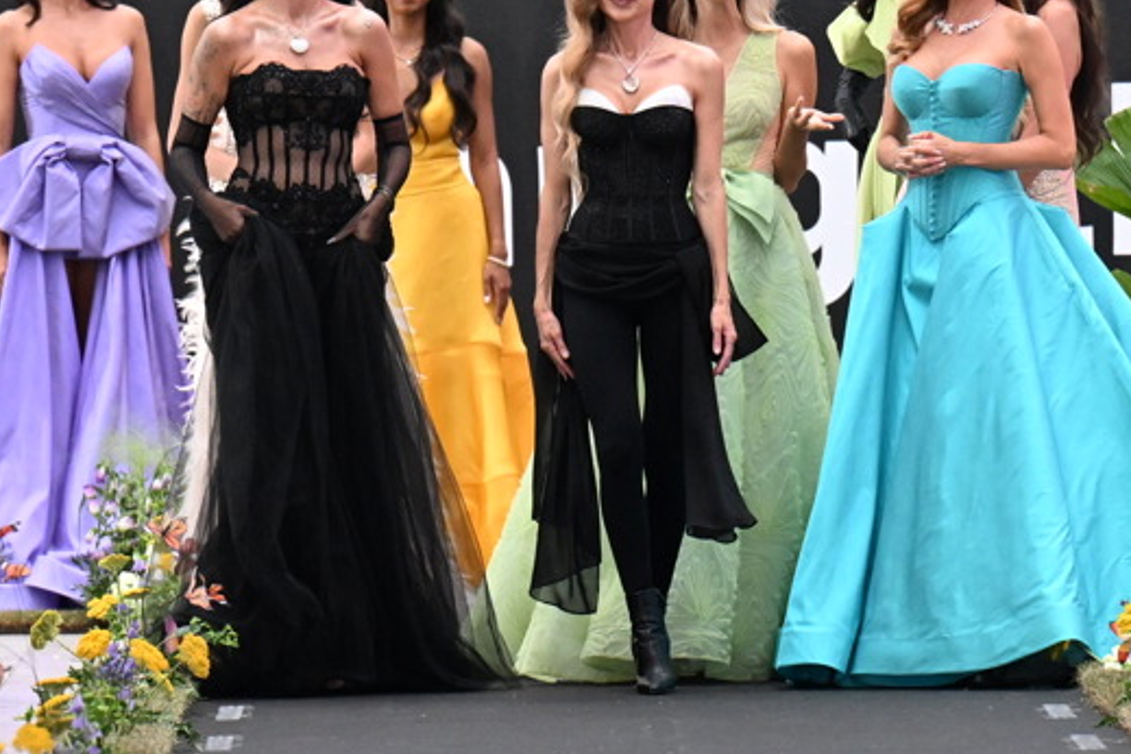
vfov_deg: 3.4
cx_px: 625
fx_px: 12534
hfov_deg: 5.2
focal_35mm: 399
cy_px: 320
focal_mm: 200
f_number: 4.5
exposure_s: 1/320
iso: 3200
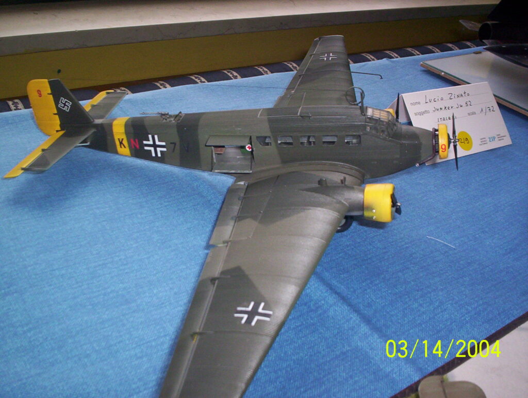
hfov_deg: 48.9
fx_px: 581
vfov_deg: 37.9
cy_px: 199
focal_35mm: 38
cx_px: 264
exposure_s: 1/60
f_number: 4.5
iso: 140
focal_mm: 4.99
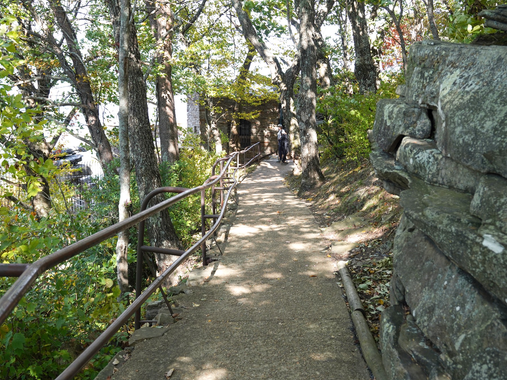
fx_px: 747
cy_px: 190
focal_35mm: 51
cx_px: 274
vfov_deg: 28.6
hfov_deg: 37.5
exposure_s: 1/100
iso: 400
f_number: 8
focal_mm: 47
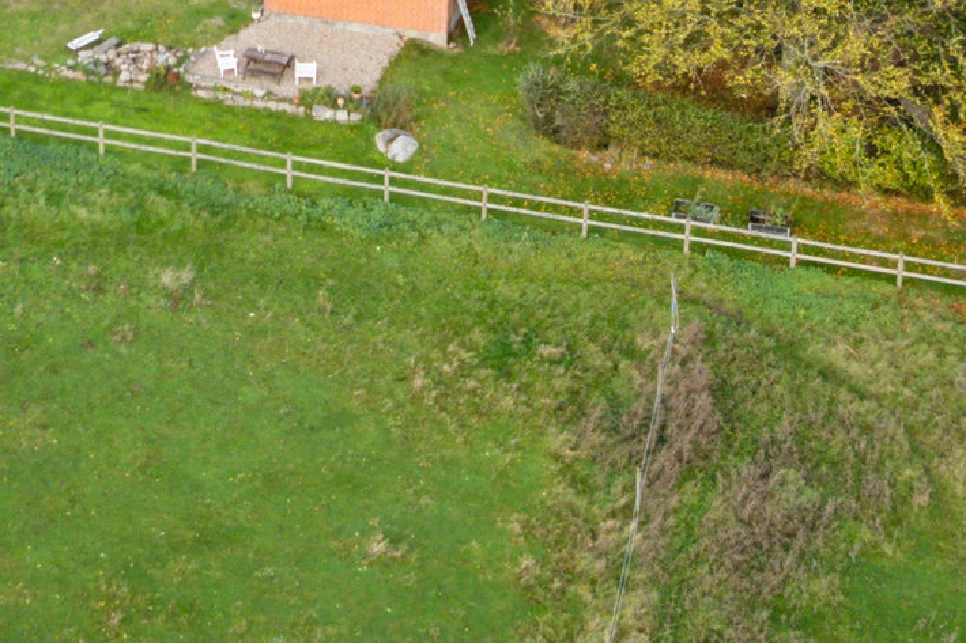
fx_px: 2495
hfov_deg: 21.6
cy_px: -353
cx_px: 150
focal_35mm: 93
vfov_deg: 13.7
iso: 110
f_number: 2.8
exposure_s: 1/800
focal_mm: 8.4
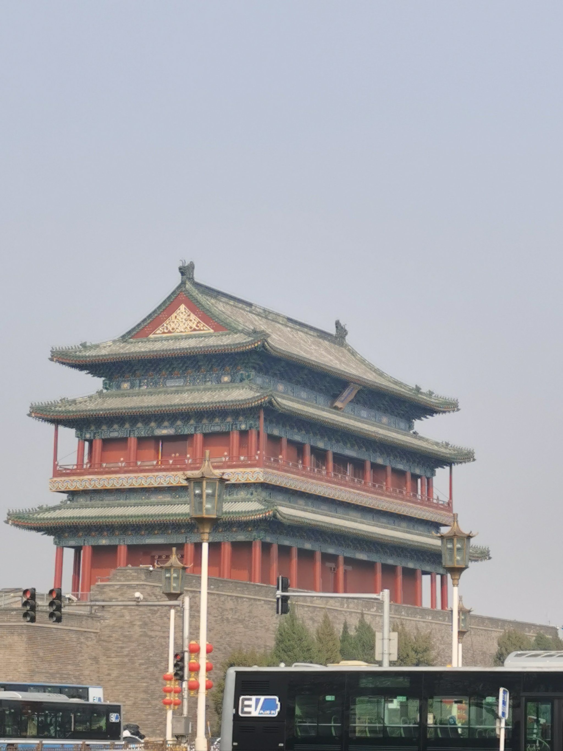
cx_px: 282
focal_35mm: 101
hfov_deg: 14.6
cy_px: 376
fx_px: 2190
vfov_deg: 19.4
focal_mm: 5.58
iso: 50
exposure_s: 1/3333
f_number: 1.8
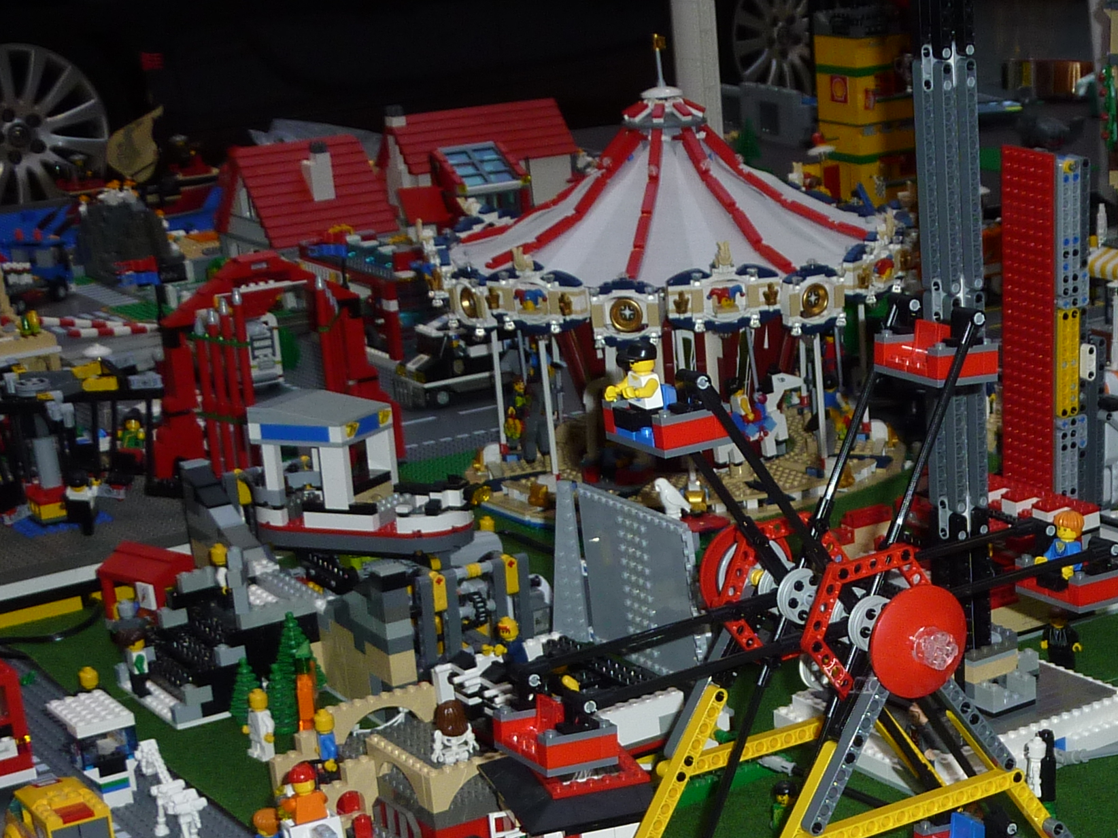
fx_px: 2293
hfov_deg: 26.8
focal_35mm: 71
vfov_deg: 20.3
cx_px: 925
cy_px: 775
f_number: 3.5
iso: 100
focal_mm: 5.3
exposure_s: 1/60
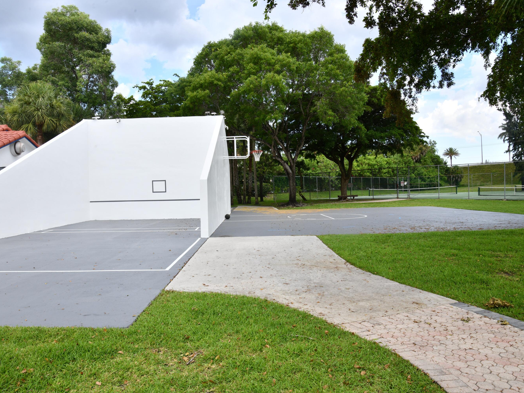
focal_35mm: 26
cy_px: 197
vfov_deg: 53.1
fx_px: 394
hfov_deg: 67.3
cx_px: 253
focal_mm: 24
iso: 200
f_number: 14
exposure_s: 1/50
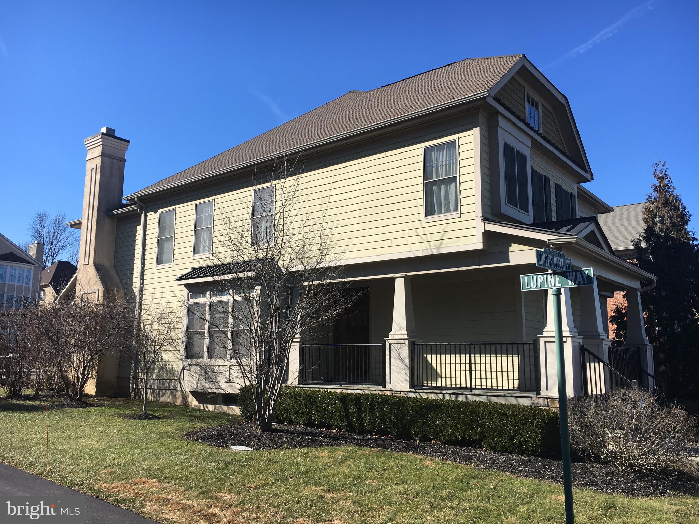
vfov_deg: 48.2
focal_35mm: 29
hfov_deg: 61.7
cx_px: 350
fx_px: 586
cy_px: 262
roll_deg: -0.9
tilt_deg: +9.7
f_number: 2.2
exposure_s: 1/1202
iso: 25
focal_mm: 4.15
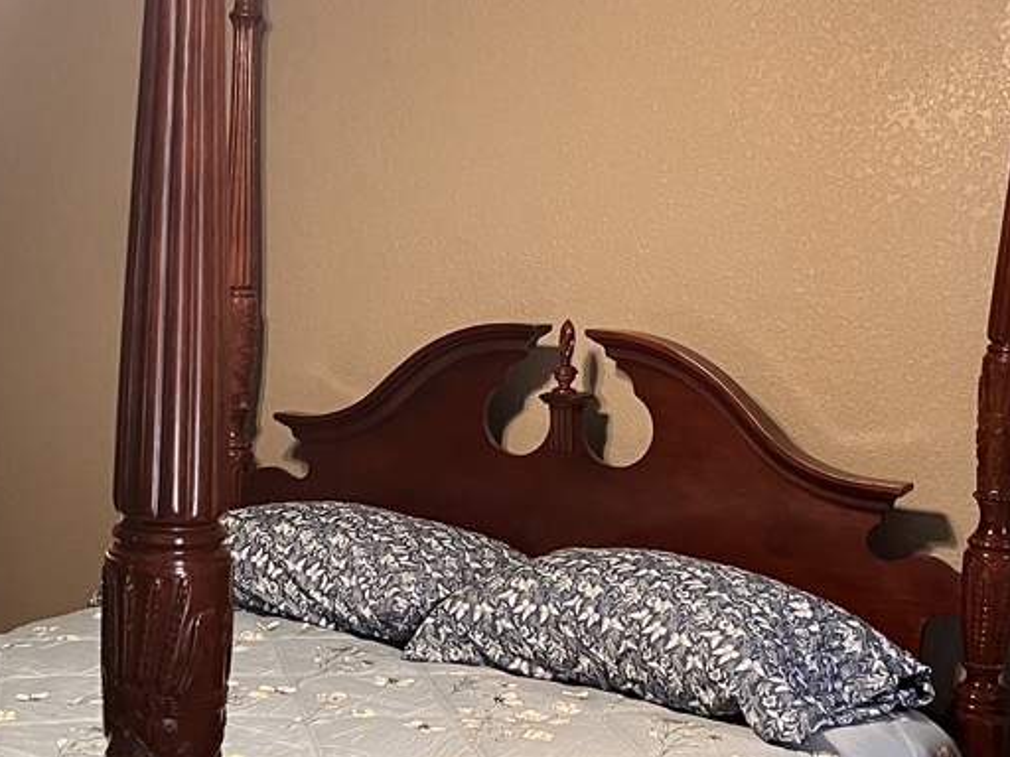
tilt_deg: -9.7
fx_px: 1897
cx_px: 256
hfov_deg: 29.4
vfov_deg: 22.5
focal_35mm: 65
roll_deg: -1.1
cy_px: 489
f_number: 1.6
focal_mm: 5.1
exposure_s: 1/60
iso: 320
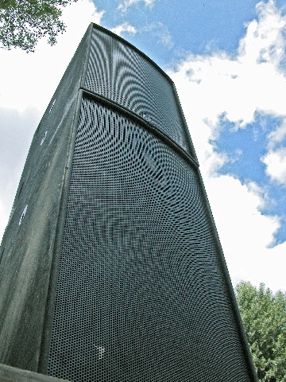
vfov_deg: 52.6
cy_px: 191
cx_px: 143
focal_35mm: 35
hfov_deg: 40.7
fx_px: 386
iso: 200
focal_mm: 8.9
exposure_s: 1/2000
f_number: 3.5
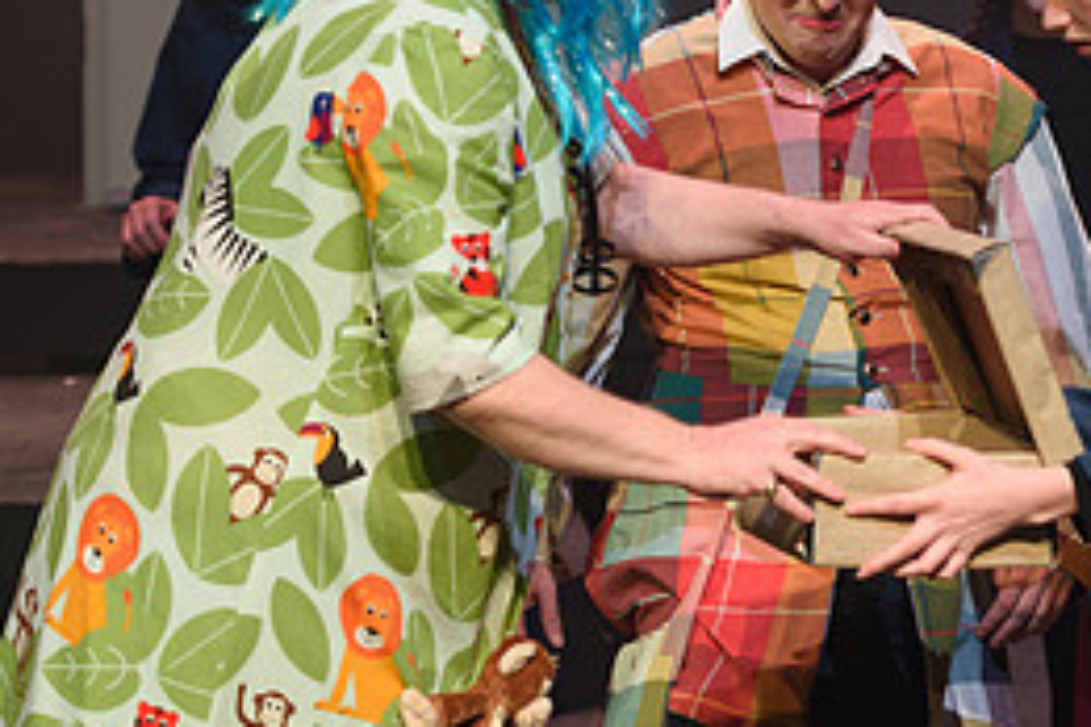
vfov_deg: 6.2
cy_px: 8
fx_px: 6727
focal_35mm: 222
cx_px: 798
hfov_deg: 9.3
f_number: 2.8
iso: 800
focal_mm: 100
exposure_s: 1/125
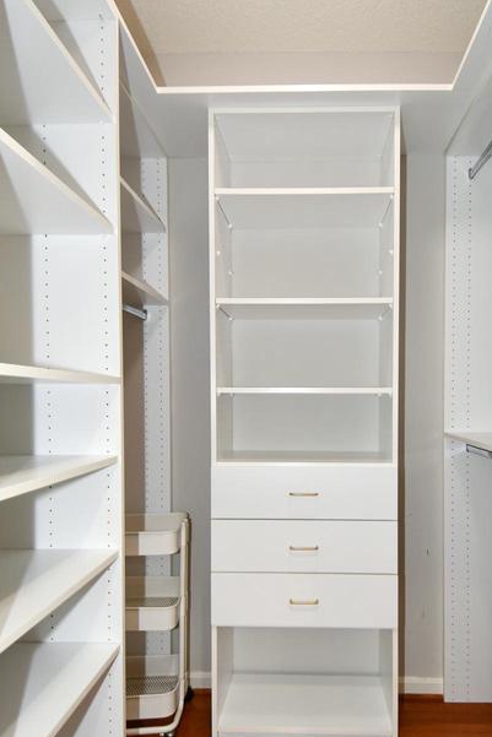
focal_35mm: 23
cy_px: 429
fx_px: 471
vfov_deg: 75.5
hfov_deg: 54.9
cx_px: 285
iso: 720
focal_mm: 12
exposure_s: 1/60
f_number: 4
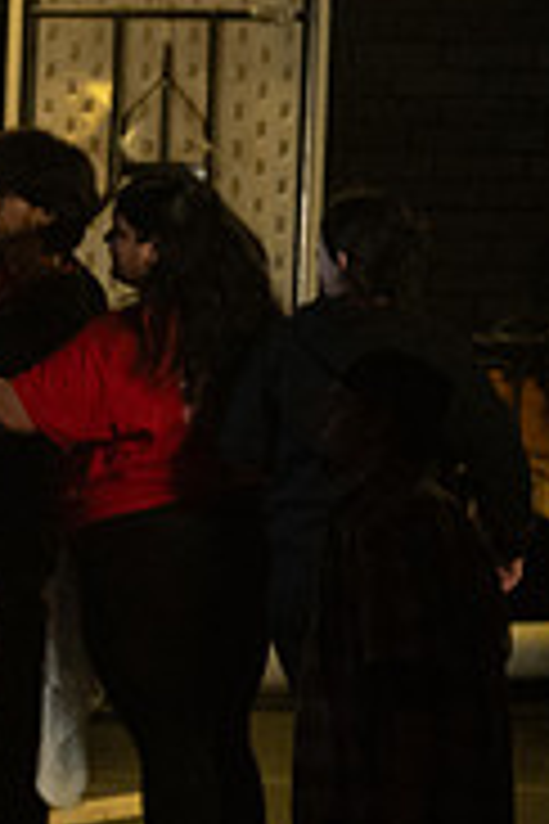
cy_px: 572
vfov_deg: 2.4
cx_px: -742
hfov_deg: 1.6
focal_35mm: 855
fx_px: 19557
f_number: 6
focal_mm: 270
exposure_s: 1/160
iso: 10000
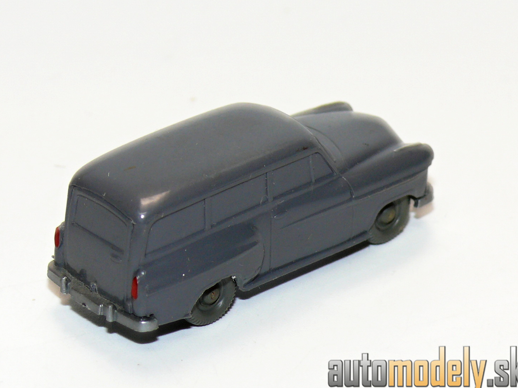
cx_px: 246
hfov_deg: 11.5
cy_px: 188
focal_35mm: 172
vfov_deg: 8.6
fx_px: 2574
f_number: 4
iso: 100
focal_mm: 18.6
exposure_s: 1/30
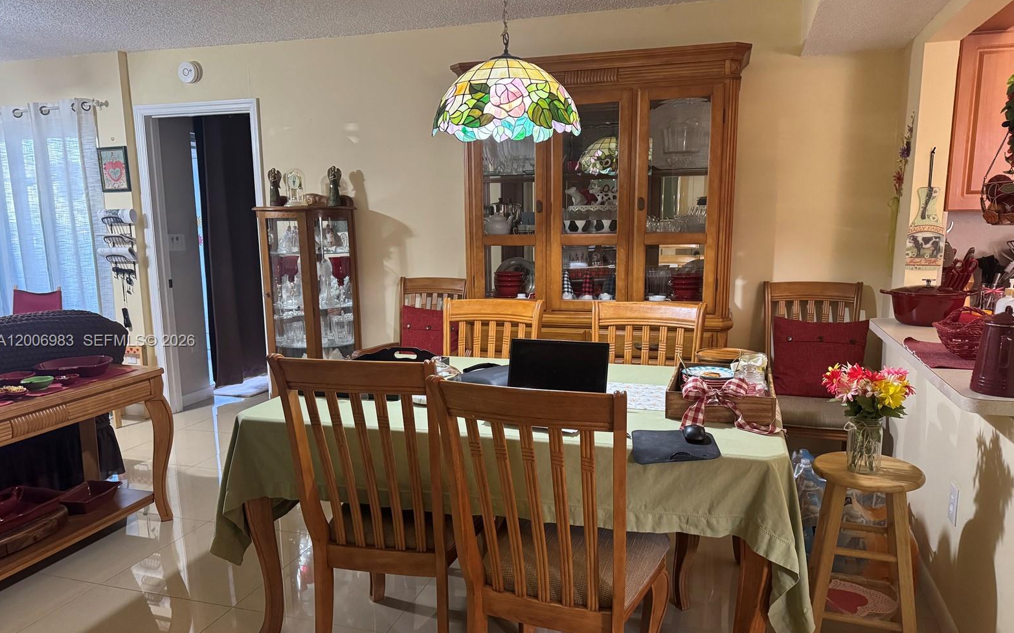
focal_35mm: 26
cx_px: 512
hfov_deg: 70.4
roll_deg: +0.5
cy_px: 342
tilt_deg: -10.0
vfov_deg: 47.5
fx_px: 718
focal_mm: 6.76
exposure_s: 1/60
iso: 640
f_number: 1.78
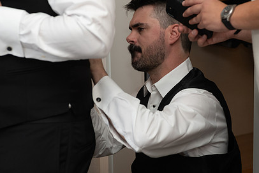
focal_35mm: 100
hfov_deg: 20.4
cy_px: 68
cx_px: 138
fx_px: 720
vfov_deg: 13.7
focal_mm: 70
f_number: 4
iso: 800
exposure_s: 1/200
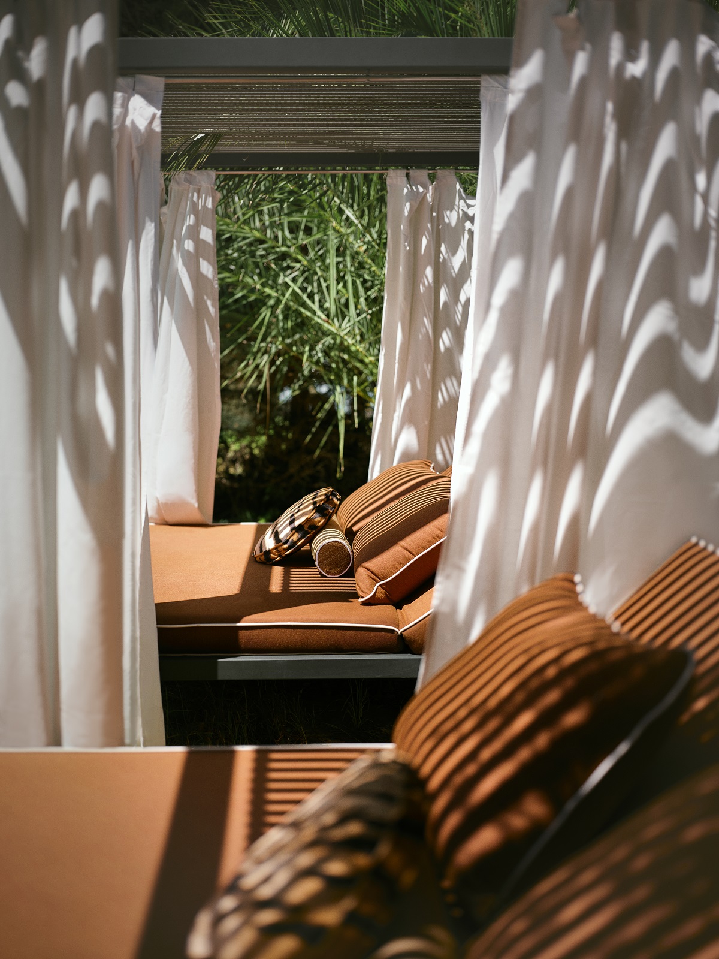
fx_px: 1219
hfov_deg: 32.9
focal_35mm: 44
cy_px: 480
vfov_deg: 42.9
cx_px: 360
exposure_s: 1/5000
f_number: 1.7
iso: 100
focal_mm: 55
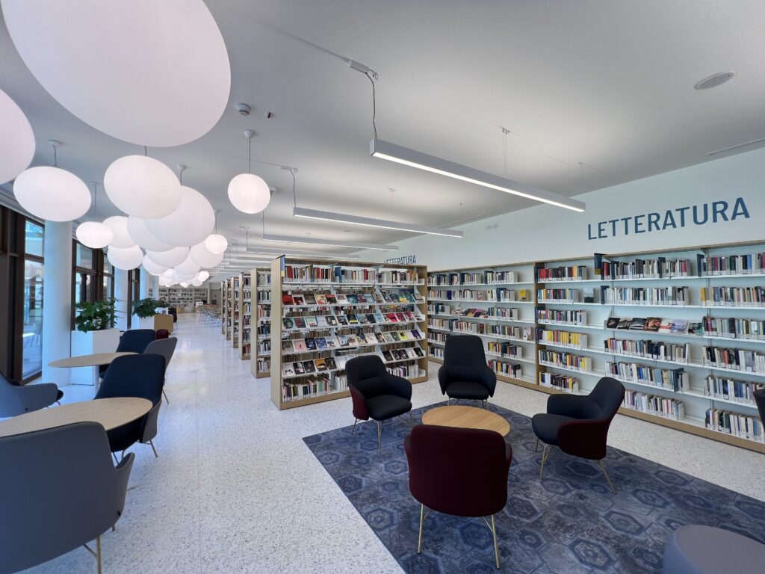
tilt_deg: +0.6
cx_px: 382
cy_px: 287
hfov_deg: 106.2
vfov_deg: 89.9
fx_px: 287
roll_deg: +0.4
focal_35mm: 13
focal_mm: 1.57
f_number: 1.8
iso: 32
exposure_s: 1/99
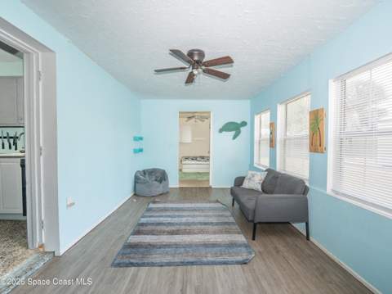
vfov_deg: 80.9
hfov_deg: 97.5
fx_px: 172
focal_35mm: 15
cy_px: 147
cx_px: 196
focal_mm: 14
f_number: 9
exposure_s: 1/40
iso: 250
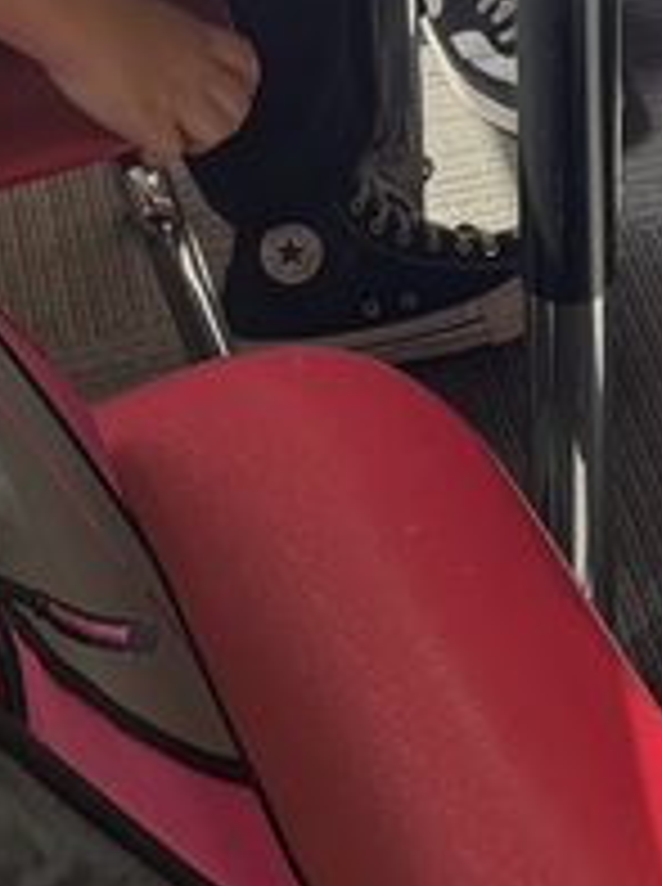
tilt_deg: -30.7
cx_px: 662
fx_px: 3198
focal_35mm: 125
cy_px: -445
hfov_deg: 11.7
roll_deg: -1.4
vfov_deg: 14.7
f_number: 1.78
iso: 80
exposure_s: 1/277
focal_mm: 6.76
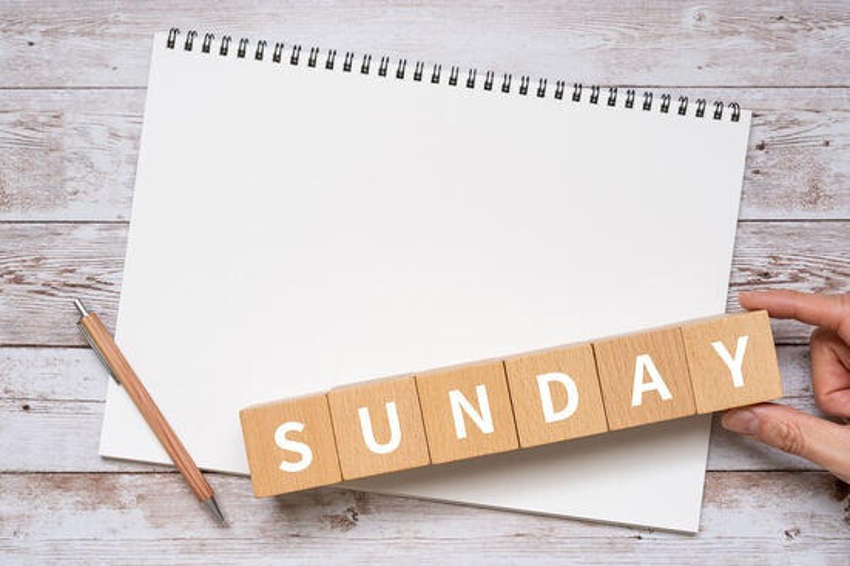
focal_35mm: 50
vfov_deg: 27.0
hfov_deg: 39.6
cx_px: 425
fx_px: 1180
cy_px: 283
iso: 100
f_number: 8
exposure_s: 1/3.33
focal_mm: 50
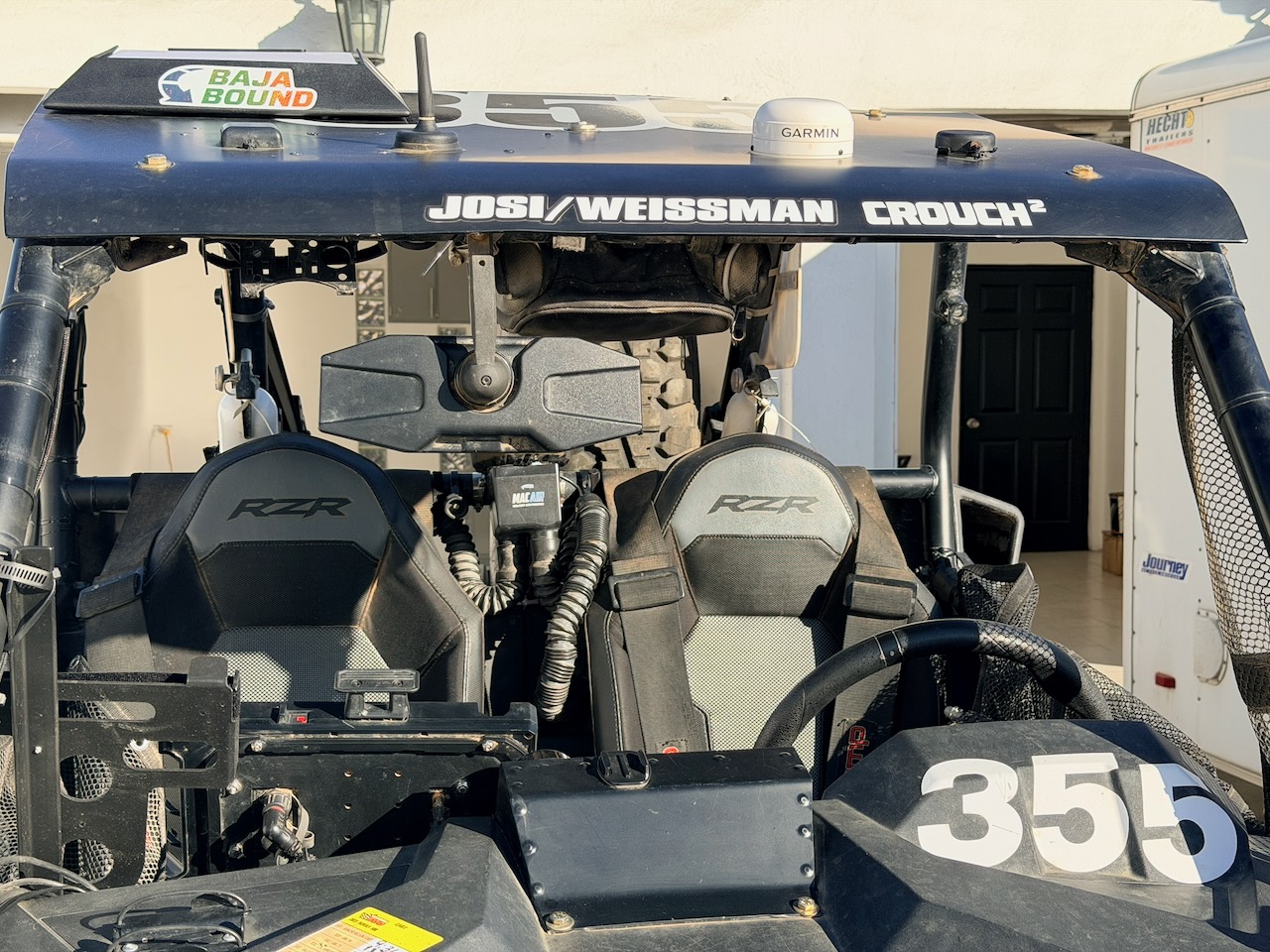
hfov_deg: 39.7
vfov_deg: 30.3
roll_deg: +0.8
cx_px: 635
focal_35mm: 48
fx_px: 1761
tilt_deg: -5.1
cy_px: 476
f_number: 1.78
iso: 80
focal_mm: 6.76
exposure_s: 1/2273
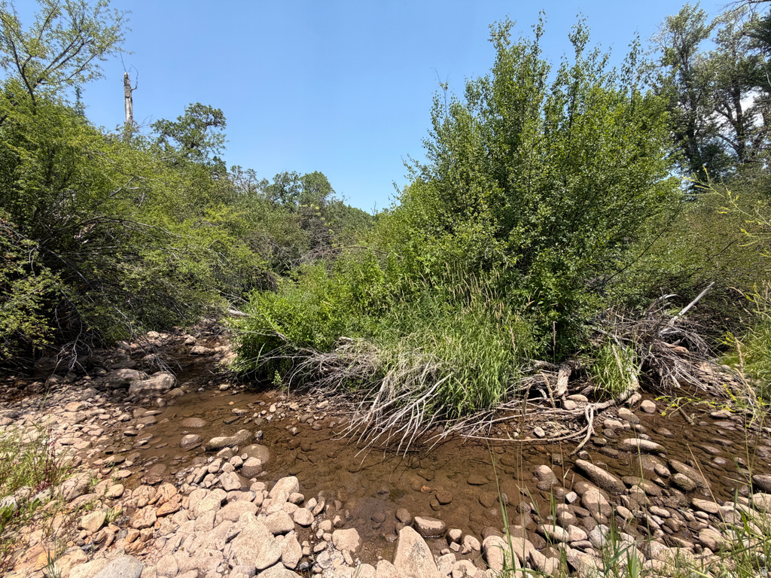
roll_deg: -0.4
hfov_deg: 102.1
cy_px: 289
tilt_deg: -1.3
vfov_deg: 85.7
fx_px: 312
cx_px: 386
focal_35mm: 14
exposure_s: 1/770
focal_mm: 2.22
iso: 40
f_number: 2.2
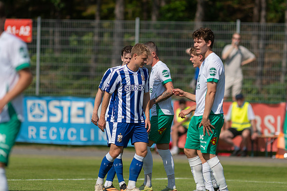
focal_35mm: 450
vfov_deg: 3.1
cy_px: 96
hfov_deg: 4.6
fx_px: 3588
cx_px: 144
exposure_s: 1/2000
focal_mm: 300
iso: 100
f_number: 3.2
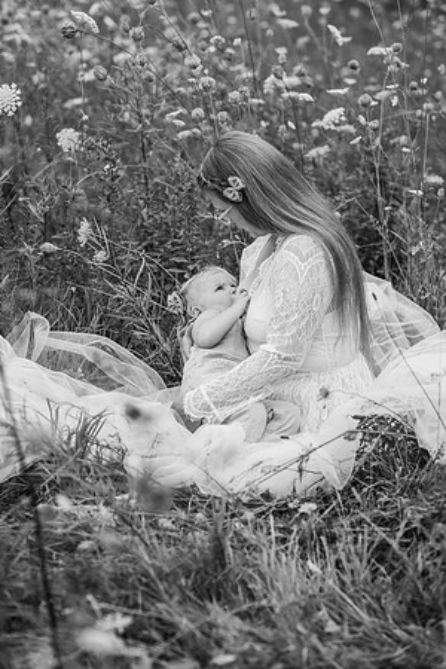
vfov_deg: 23.9
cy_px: 334
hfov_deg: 16.1
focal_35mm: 85
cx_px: 223
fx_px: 1579
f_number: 2.8
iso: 320
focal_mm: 85
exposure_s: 1/1600
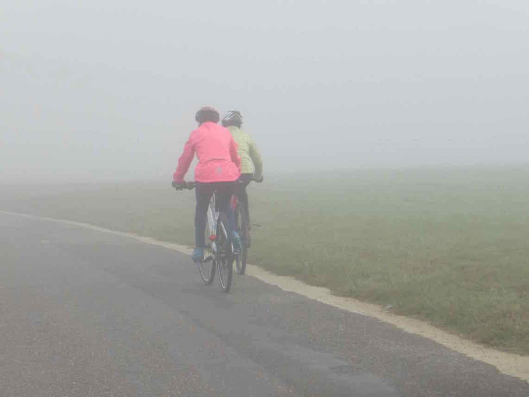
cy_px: 198
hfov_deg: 12.3
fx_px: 2446
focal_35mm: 160
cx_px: 264
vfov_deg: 9.3
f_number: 5.4
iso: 200
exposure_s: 1/320
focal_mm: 25.9
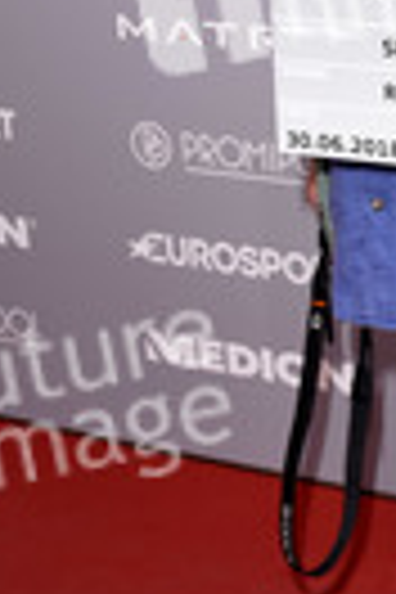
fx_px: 1798
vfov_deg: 18.7
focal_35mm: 109
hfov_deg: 12.2
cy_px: 194
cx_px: 490
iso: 250
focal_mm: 24
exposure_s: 1/160
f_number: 6.3
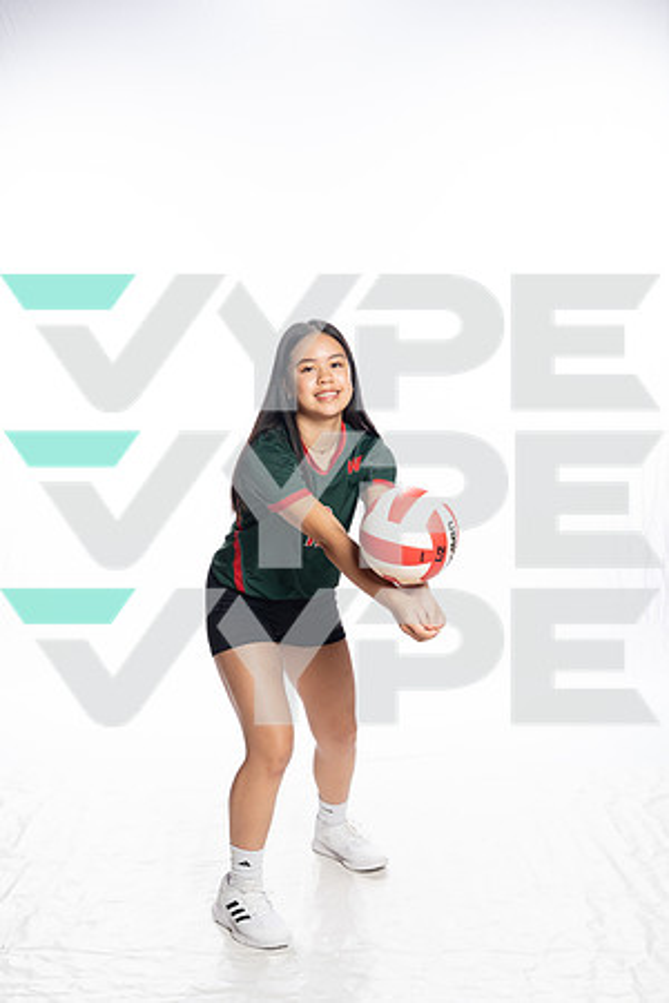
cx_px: 334
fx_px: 1394
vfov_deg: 39.6
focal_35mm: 50
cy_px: 502
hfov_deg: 27.0
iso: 400
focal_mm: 50
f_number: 8
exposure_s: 1/250
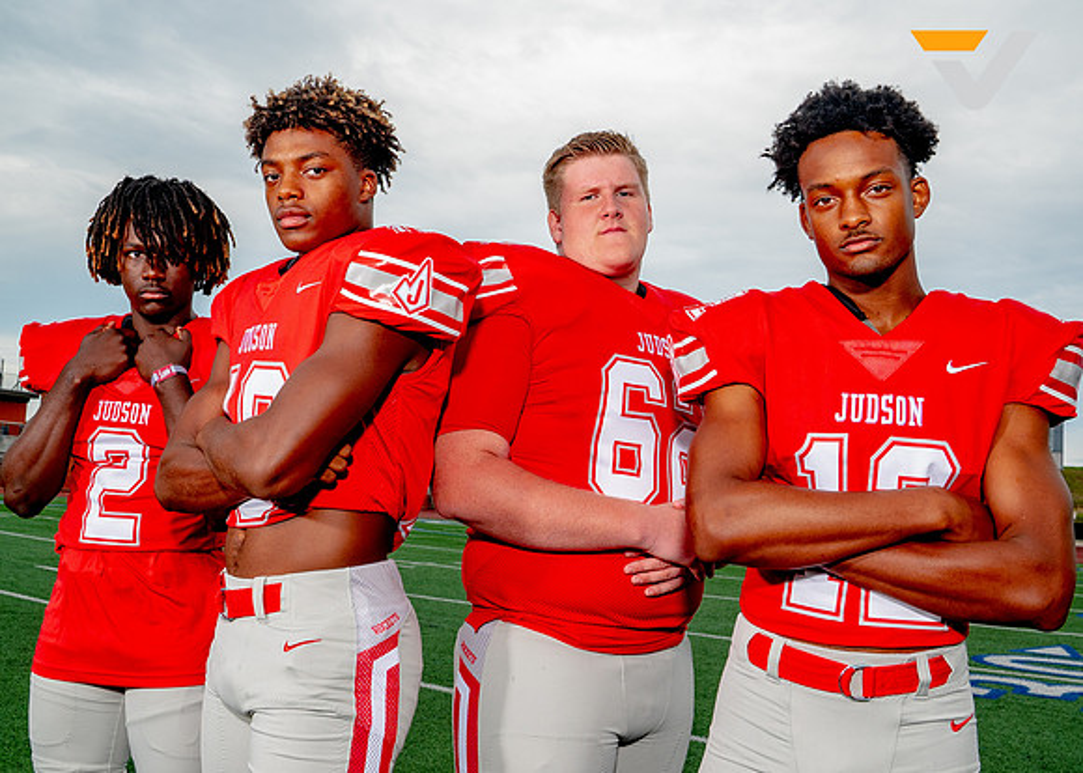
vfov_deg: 40.8
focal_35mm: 34
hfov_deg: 55.0
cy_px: 390
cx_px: 515
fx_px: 1040
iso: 200
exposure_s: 1/90
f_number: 8
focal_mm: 24
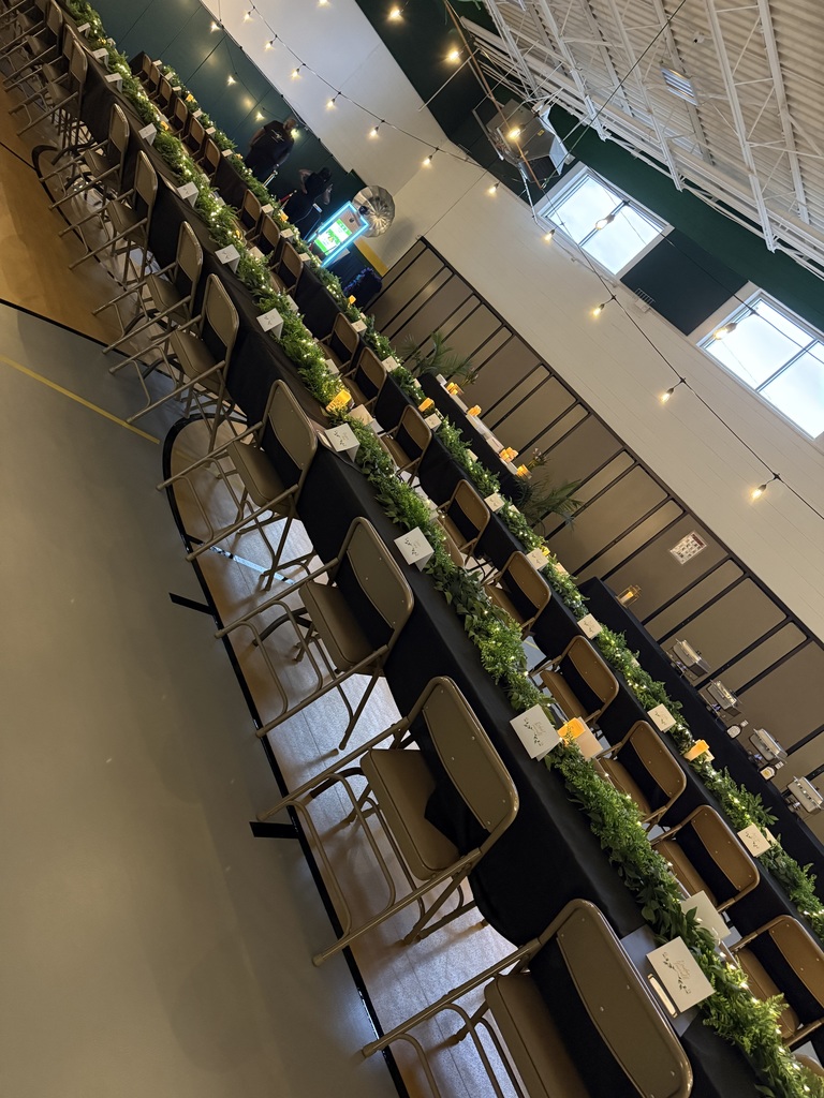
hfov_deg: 56.8
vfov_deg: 71.6
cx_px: 412
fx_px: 762
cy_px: 549
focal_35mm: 24
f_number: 1.78
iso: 1000
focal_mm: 6.76
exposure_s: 1/30
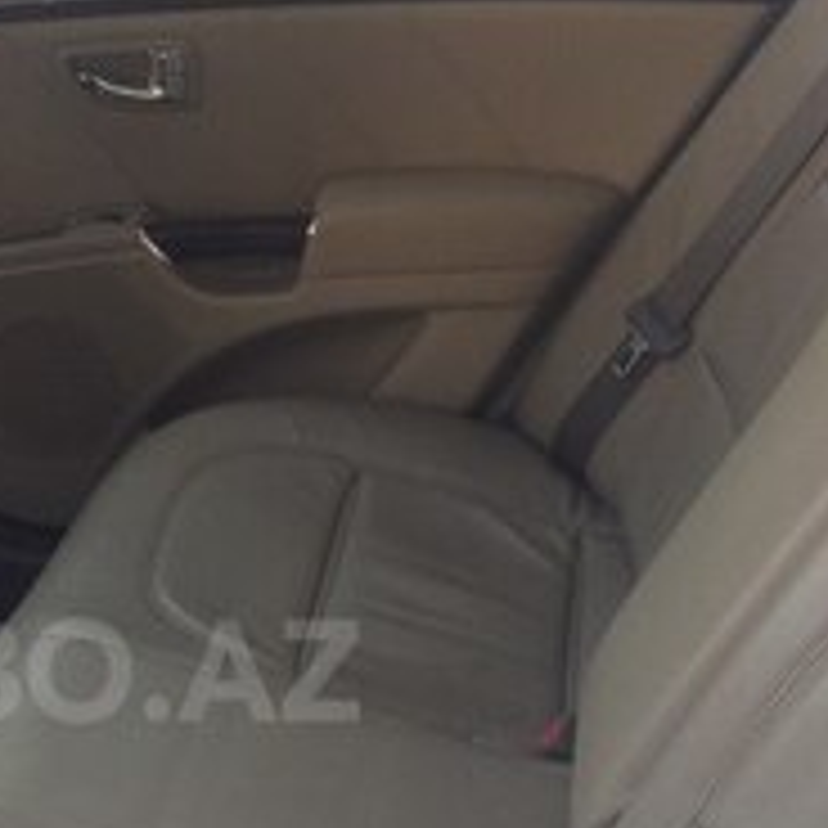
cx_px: 14
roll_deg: +9.3
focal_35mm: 69
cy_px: 670
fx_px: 1867
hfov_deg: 24.0
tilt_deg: -26.4
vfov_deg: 24.6
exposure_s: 1/50
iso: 40
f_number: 2.2
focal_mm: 4.15
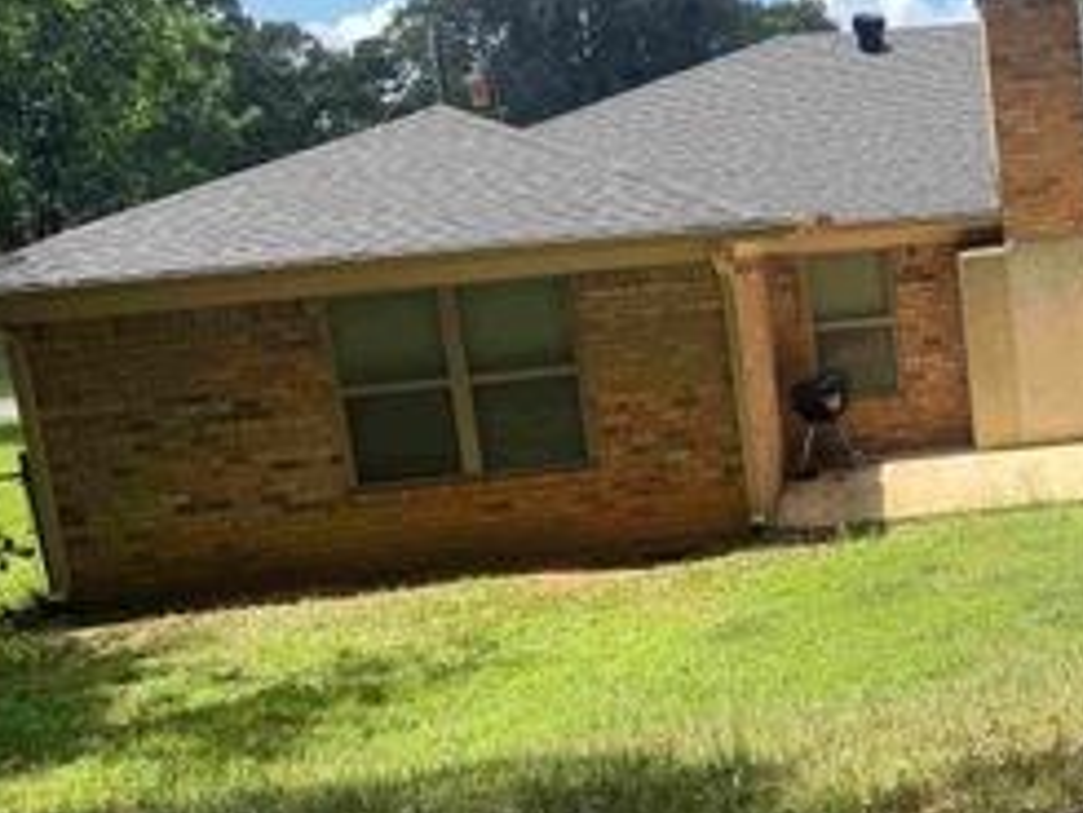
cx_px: 1083
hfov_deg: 35.2
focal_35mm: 49
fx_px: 1534
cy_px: 466
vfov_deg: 29.7
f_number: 1.78
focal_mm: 6.76
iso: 80
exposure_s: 1/2169
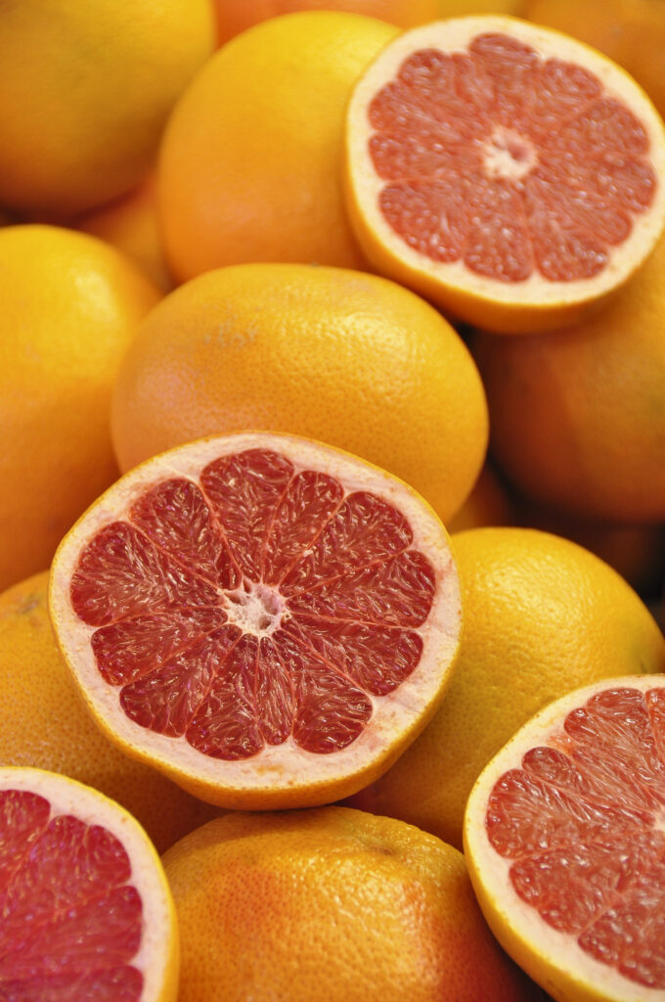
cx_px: 332
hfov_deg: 11.1
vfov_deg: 16.7
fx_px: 3417
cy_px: 501
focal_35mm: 123
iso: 800
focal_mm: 82
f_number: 5
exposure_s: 1/60
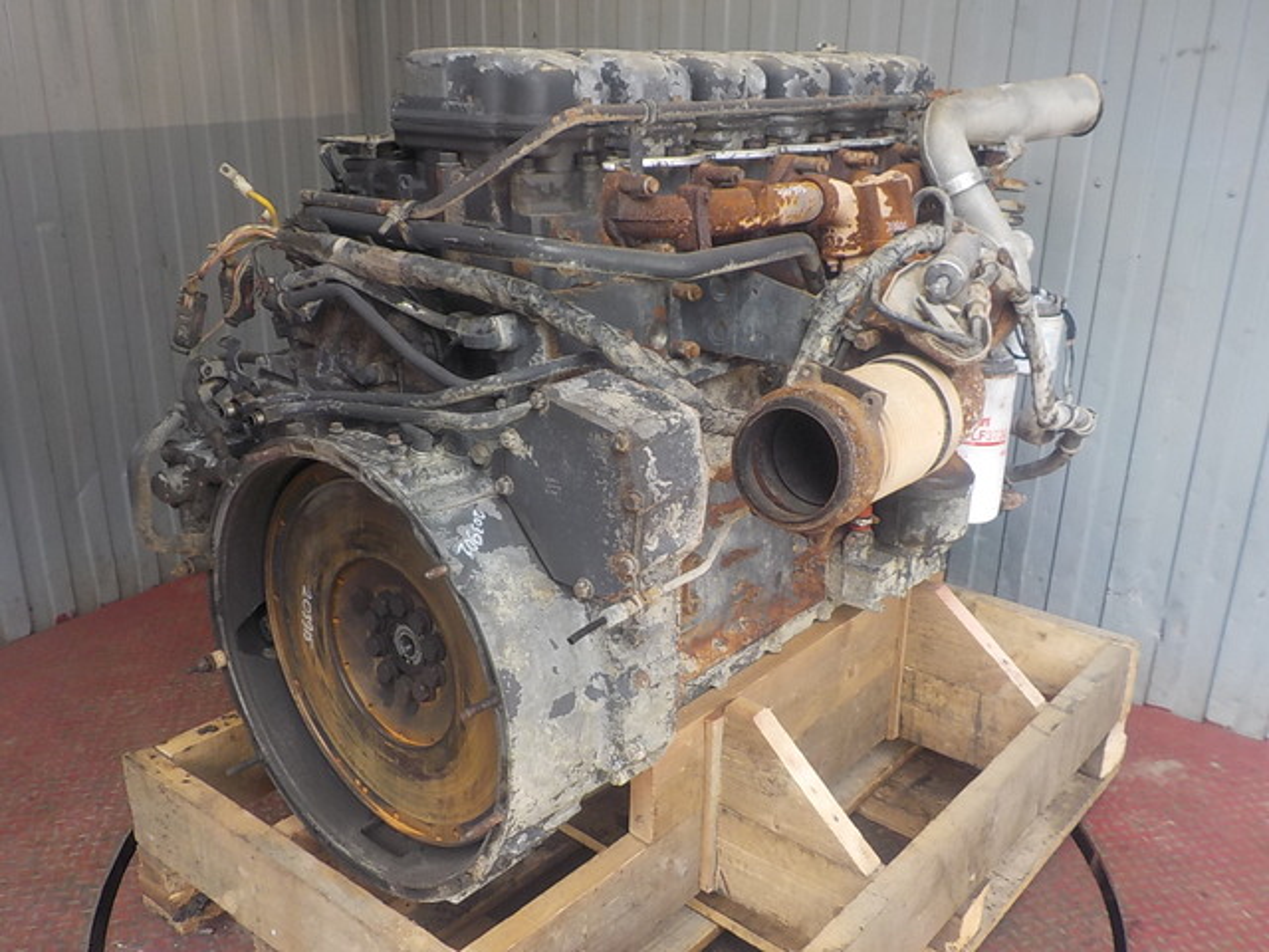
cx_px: 634
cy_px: 476
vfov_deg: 46.8
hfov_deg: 60.0
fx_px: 1100
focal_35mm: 30
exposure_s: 1/60
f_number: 3.3
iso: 125
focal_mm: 4.1
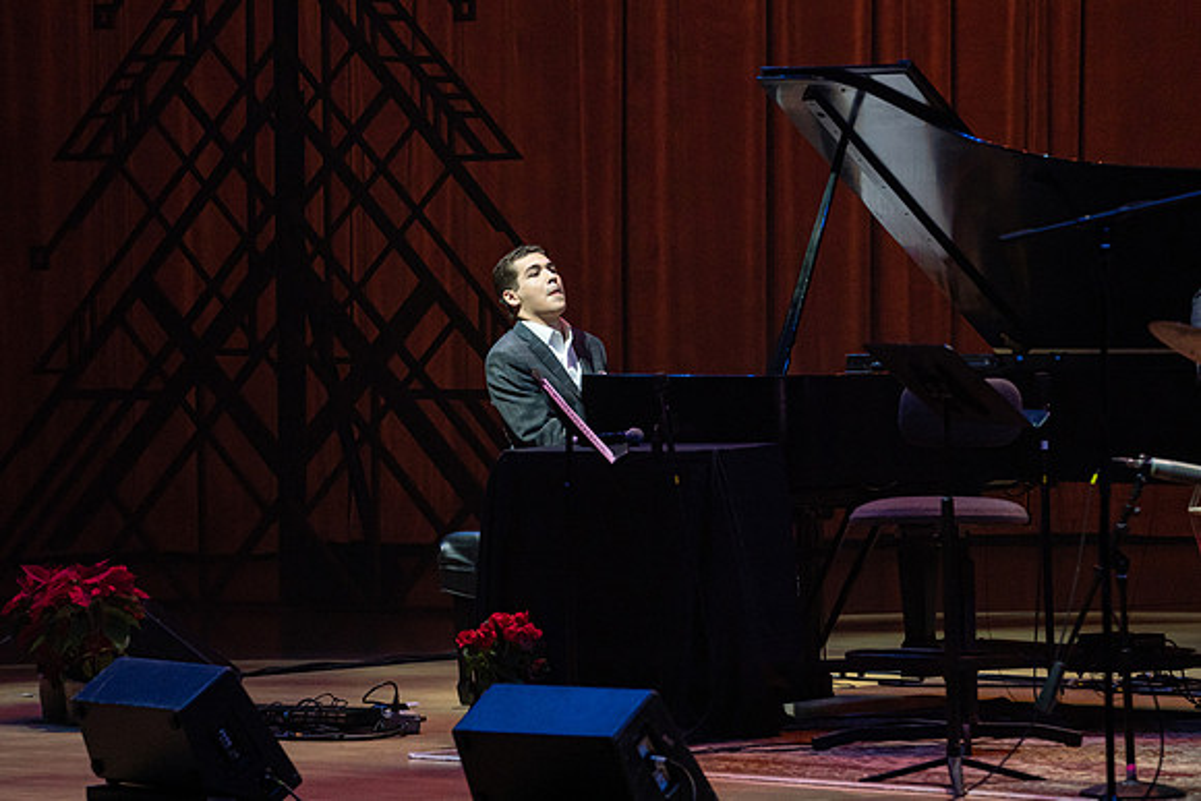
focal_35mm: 242
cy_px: 449
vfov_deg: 5.7
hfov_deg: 8.5
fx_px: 8061
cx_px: 476
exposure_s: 1/250
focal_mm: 200
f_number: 6.3
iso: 2500
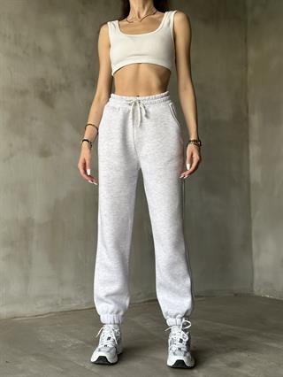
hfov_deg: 30.3
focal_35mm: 48
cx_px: 142
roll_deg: -1.1
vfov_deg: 39.6
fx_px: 523
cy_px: 188
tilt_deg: +2.9
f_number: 1.78
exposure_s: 1/111
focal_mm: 6.86
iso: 125
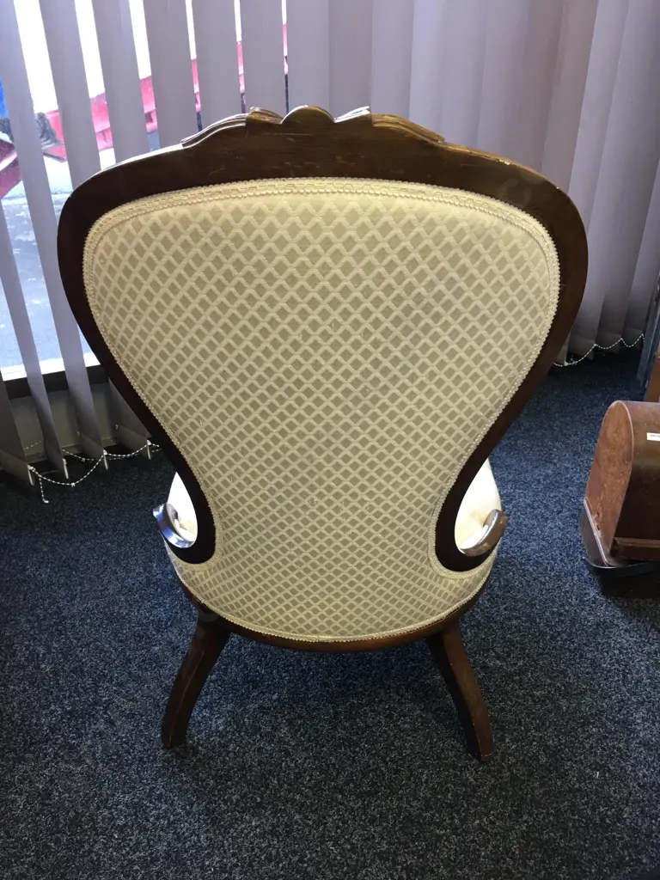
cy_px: 440
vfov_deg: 61.7
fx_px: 737
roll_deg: -0.5
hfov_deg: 48.2
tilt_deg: -30.9
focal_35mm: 29
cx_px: 330
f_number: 2.2
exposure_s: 1/17
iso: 50
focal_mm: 4.15
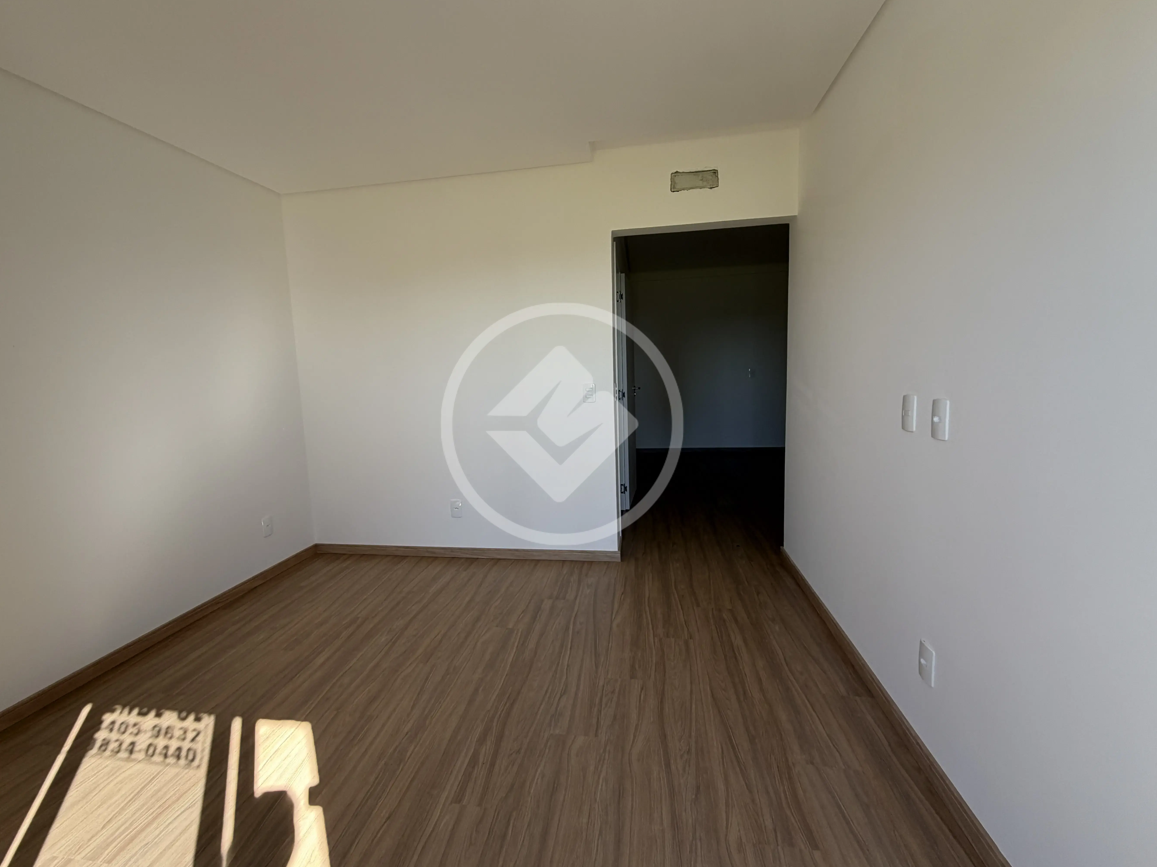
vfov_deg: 81.7
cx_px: 562
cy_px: 424
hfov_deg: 98.1
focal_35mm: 15
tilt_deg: -6.8
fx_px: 501
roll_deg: +2.2
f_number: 2.2
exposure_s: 1/121
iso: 50
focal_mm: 2.22
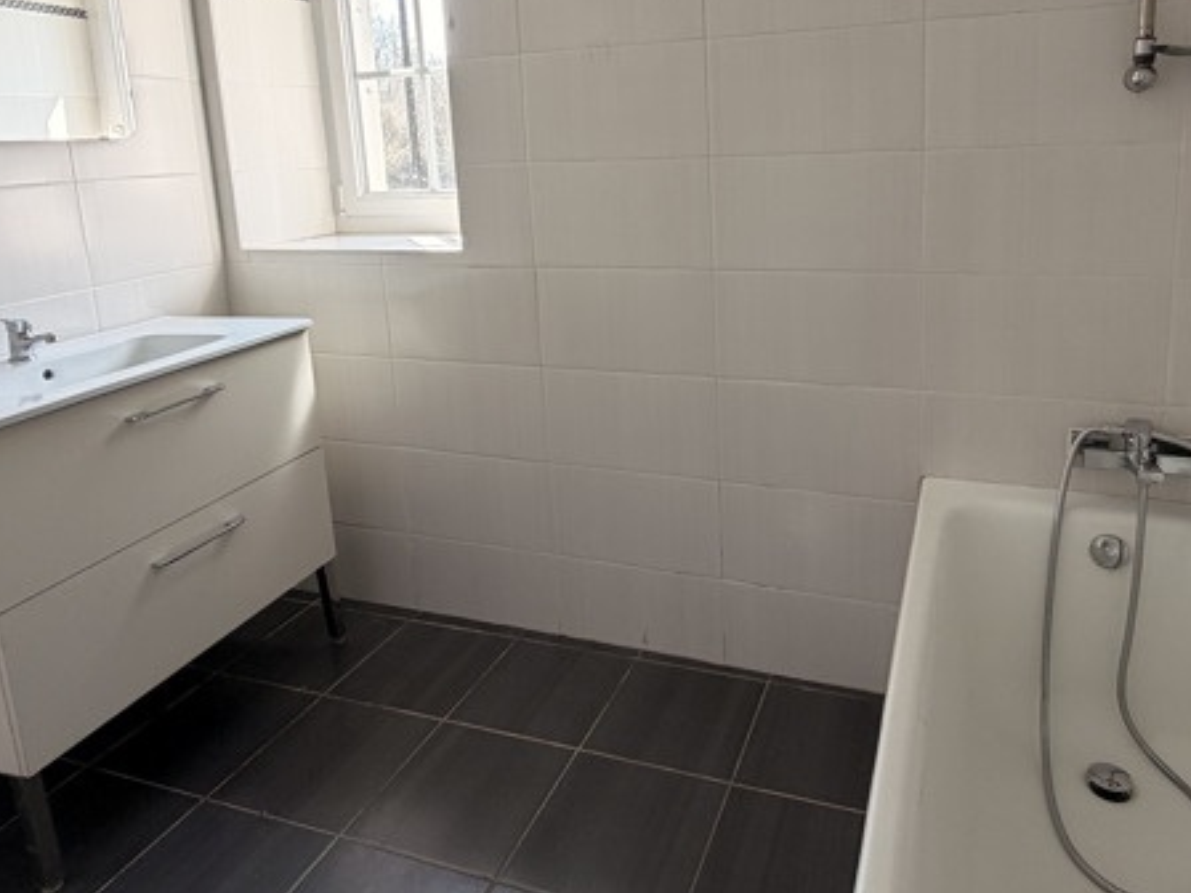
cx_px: 681
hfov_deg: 69.0
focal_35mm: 25
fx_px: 860
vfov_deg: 53.7
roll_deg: +2.7
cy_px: 290
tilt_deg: -9.8
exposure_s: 1/121
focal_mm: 2.22
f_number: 2.2
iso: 125
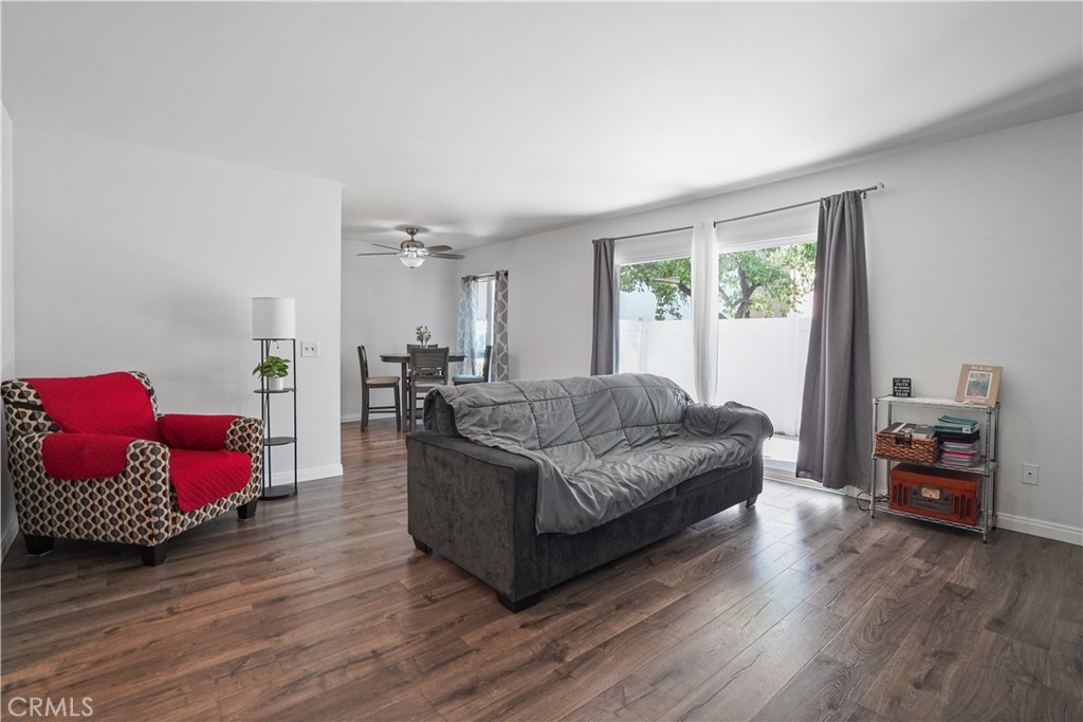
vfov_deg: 73.8
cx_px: 542
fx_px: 481
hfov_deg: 96.7
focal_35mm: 16
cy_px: 361
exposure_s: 1/30
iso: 2000
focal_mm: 16
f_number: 7.1
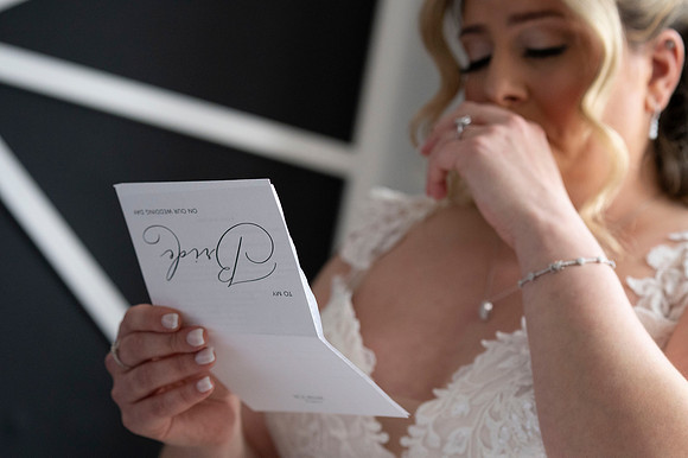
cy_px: 229
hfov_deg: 23.9
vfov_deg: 16.1
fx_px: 1623
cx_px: 344
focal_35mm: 85
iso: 4000
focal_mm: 85
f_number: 4
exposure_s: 1/2000
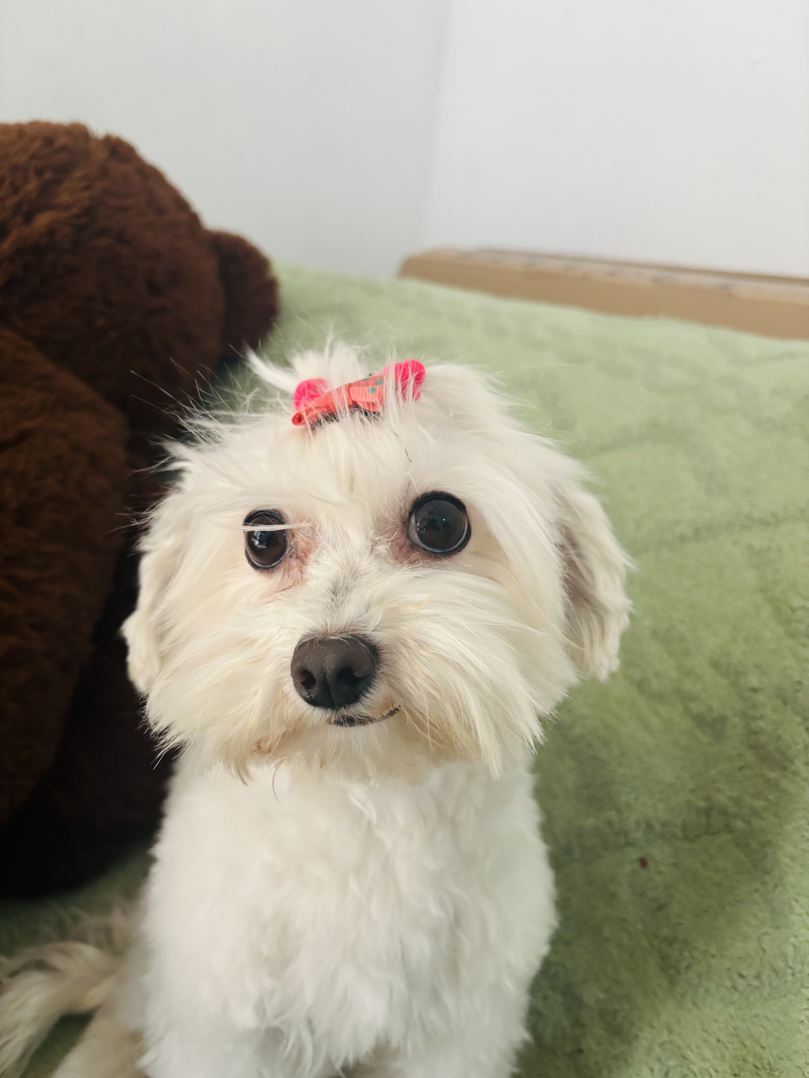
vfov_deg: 67.3
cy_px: 539
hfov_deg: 53.1
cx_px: 404
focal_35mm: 26
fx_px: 810
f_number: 1.6
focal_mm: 5.96
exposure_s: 1/60
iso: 250
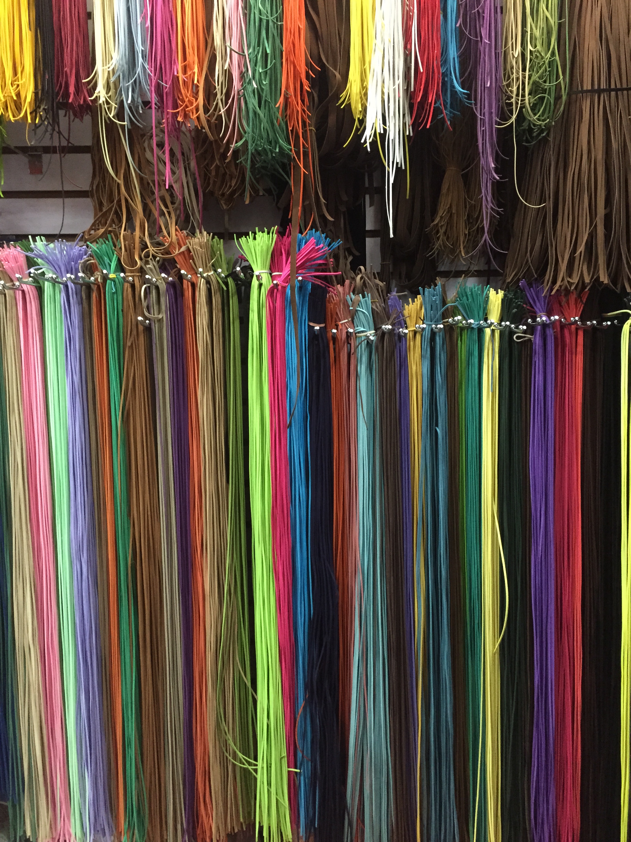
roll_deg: +1.6
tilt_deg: -3.3
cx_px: 316
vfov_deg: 61.7
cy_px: 421
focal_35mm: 29
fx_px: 705
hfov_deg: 48.2
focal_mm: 4.15
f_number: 2.2
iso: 250
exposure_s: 1/30
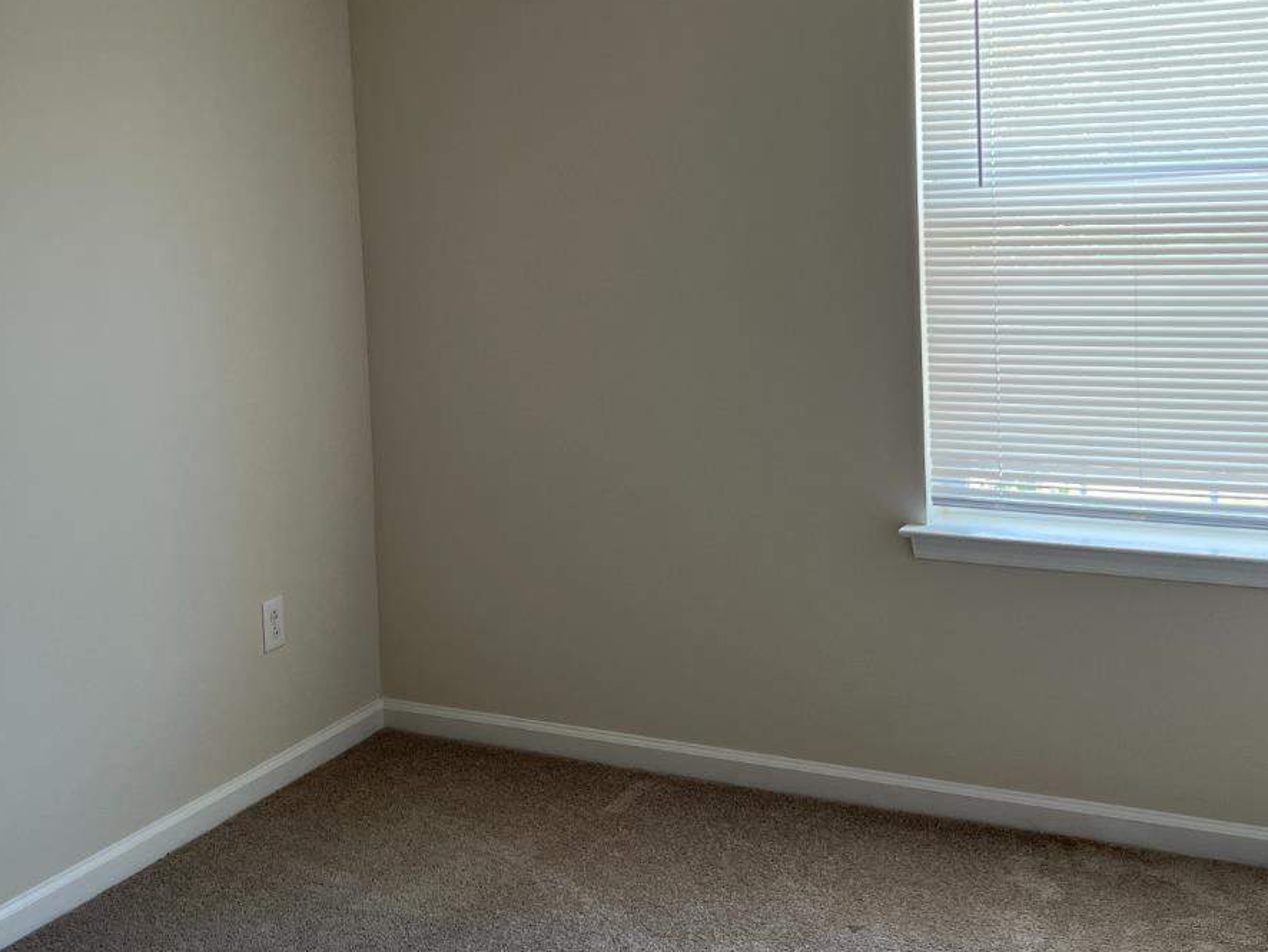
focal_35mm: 44
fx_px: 1612
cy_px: 248
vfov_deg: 32.3
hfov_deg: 42.9
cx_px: 564
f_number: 1.5
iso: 80
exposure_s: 1/120
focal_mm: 5.7
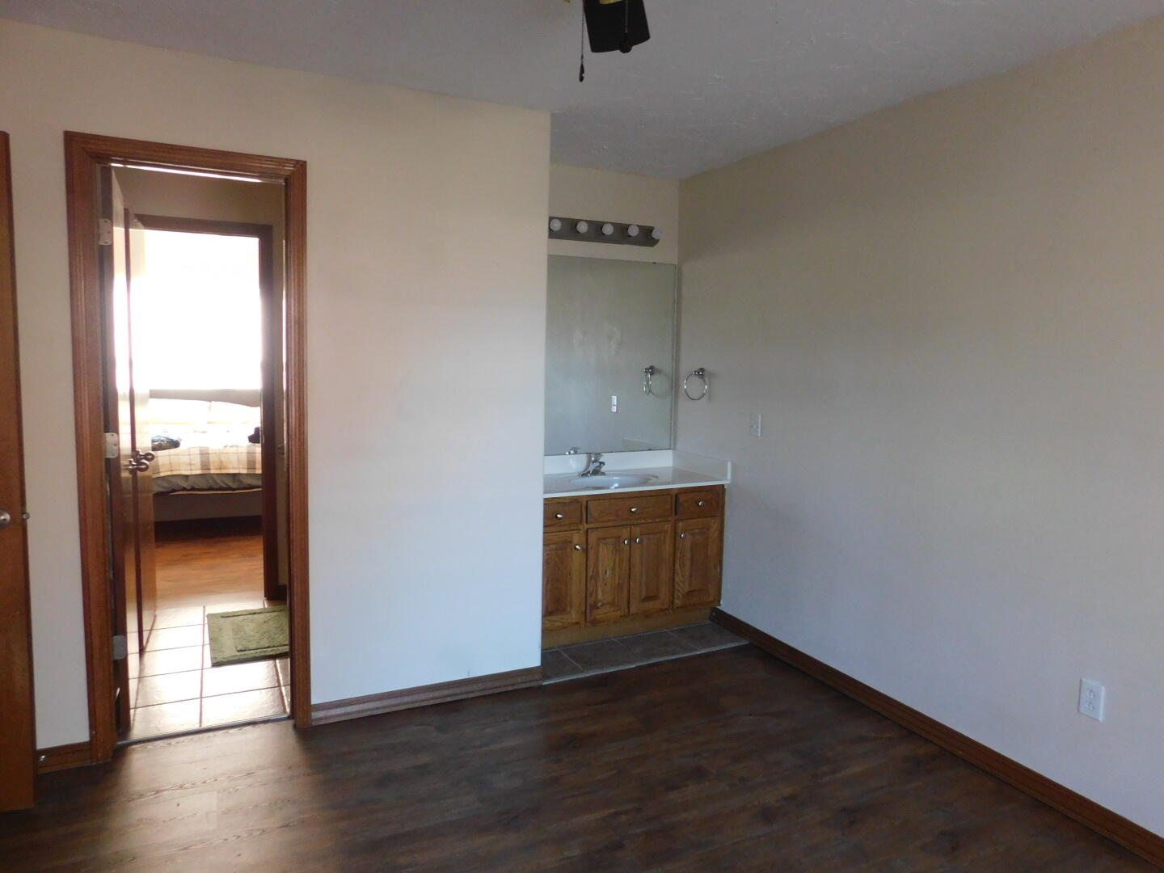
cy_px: 436
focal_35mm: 23
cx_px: 582
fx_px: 773
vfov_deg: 58.9
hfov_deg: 73.9
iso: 360
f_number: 3
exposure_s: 1/30
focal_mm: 4
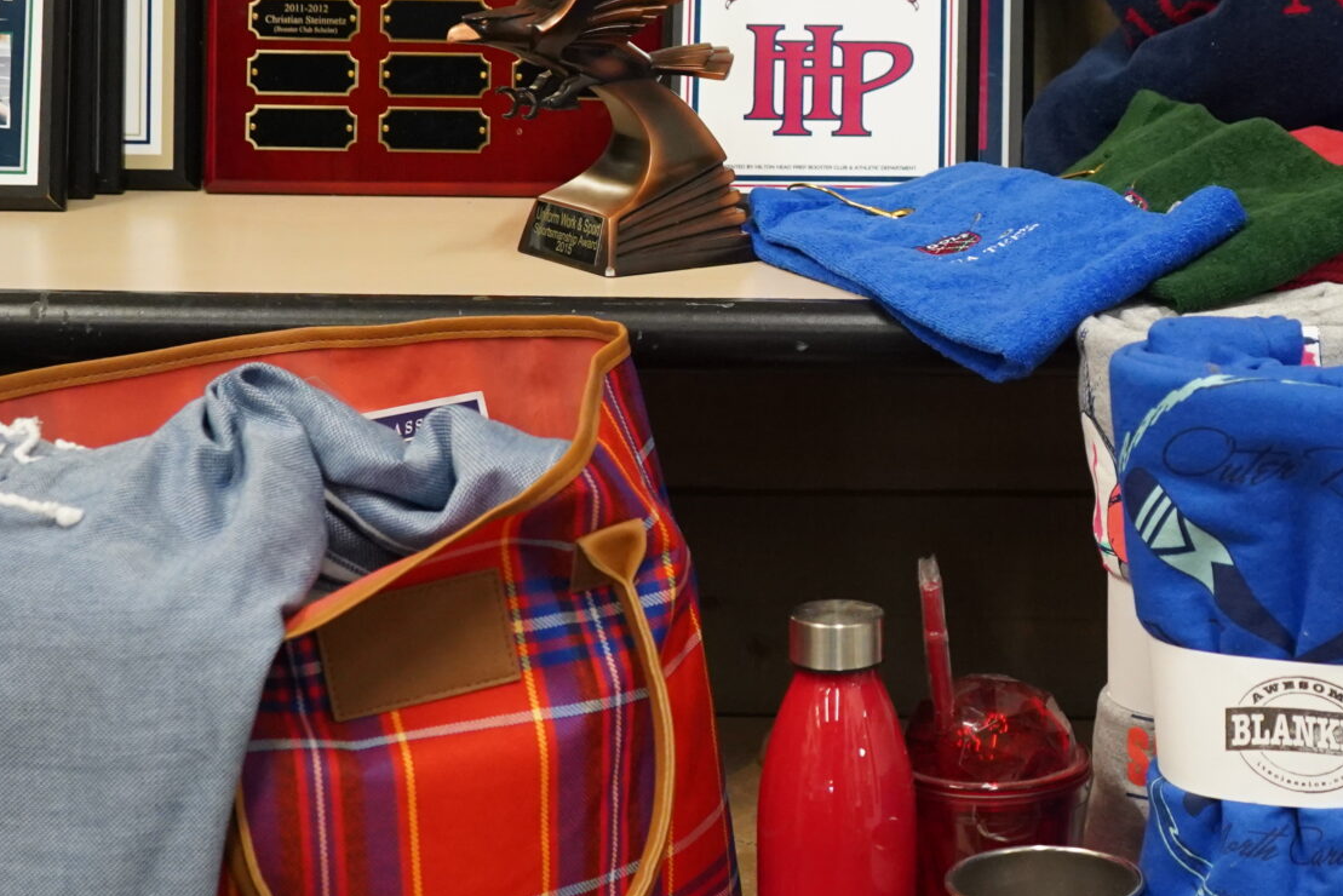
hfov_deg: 22.2
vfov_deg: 15.2
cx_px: 1172
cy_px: 277
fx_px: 3358
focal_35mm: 90
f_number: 4
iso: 4000
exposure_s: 1/160
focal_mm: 39
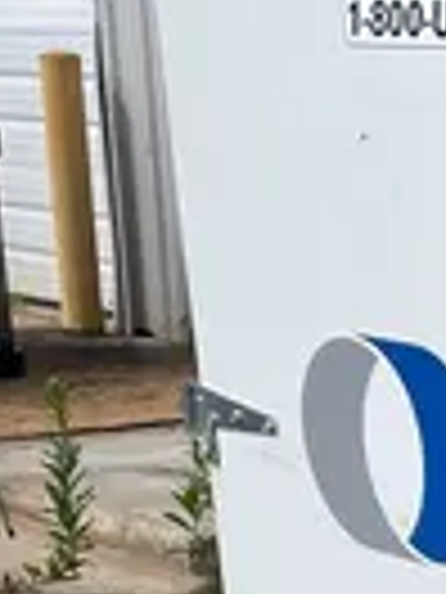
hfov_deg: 9.5
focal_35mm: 144
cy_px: 844
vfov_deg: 13.1
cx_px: 942
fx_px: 2474
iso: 32
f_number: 1.6
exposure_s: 1/4464
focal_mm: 4.2
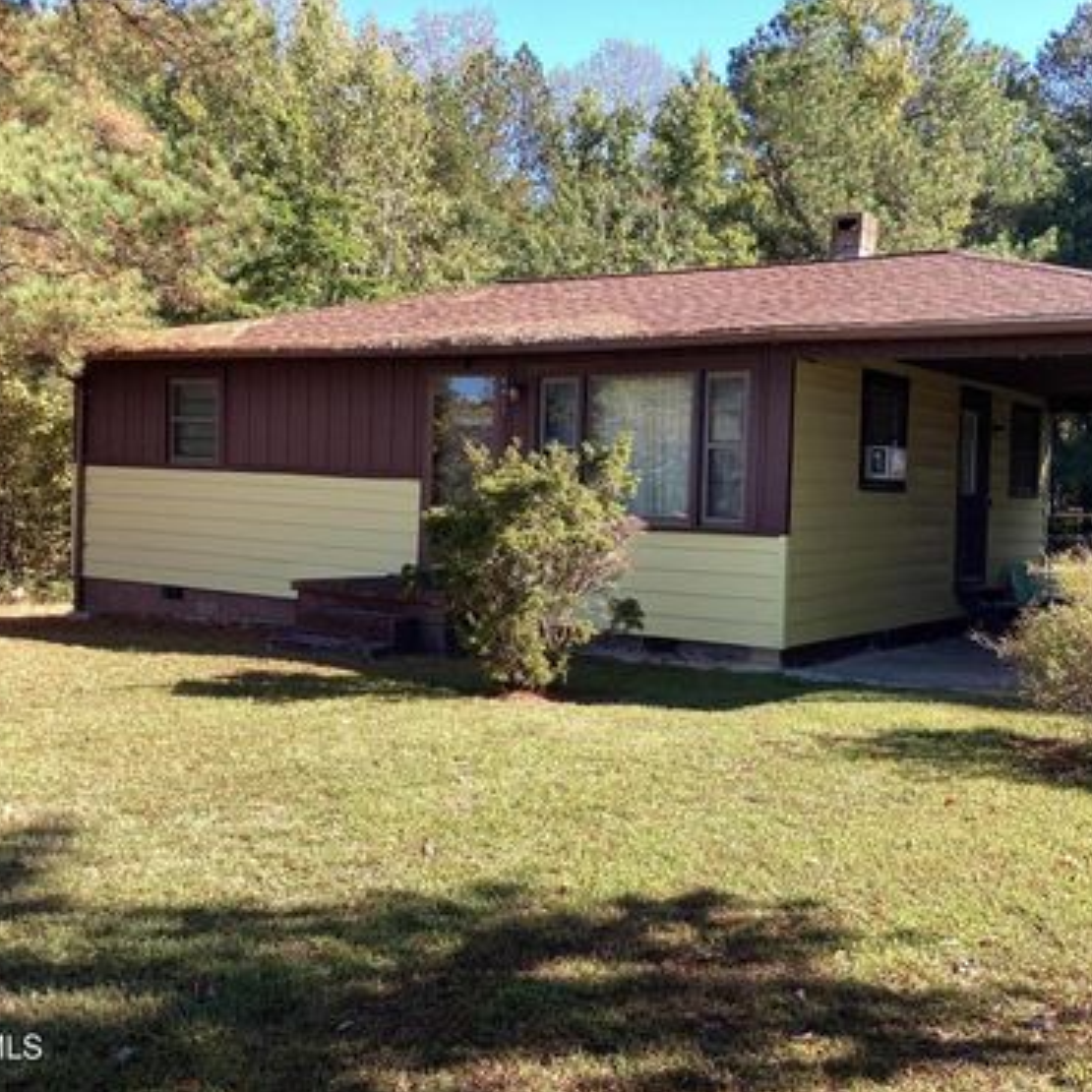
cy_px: 545
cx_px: 691
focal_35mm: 37
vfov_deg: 44.9
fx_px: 1321
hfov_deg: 44.5
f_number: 2.4
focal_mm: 3.3
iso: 25
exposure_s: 1/263
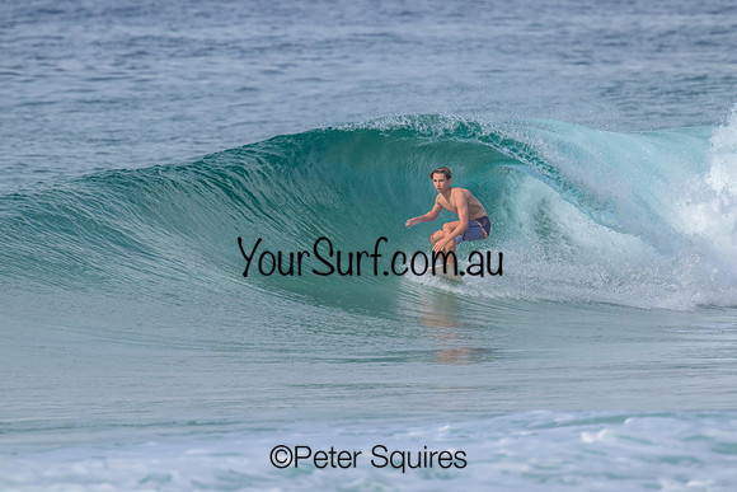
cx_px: 419
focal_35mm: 909
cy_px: 212
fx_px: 18616
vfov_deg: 1.5
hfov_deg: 2.3
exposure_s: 1/2000
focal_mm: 800
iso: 900
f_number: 11
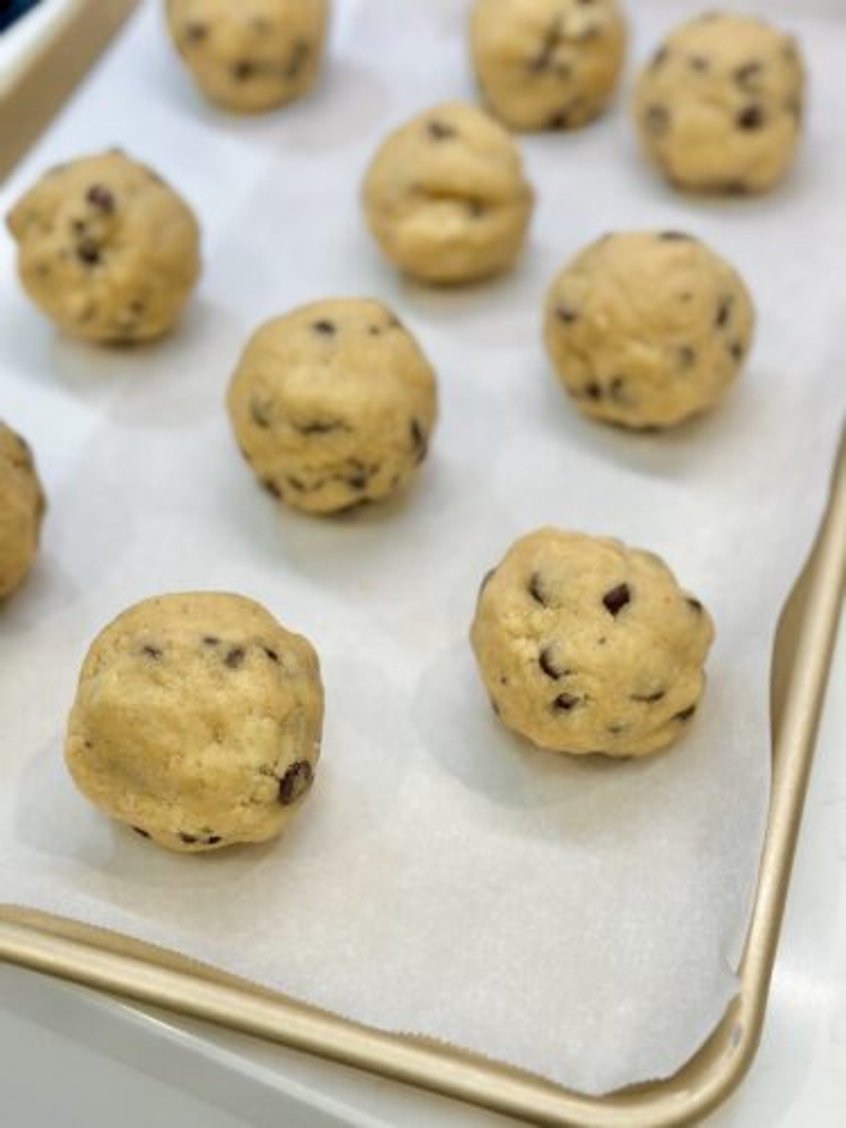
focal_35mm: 48
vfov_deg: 39.7
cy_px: 564
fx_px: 1564
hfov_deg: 30.3
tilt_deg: -48.9
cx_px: 423
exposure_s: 1/120
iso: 64
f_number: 1.78
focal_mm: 6.86
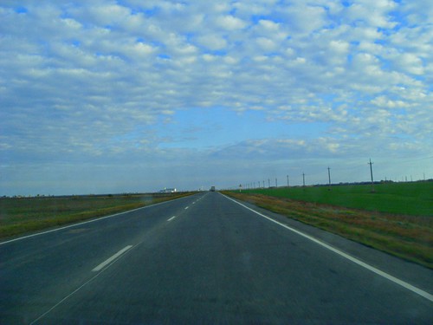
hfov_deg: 52.6
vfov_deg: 40.7
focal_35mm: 35
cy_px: 162
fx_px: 438
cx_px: 216
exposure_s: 1/180
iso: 80
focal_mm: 6.3
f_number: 7
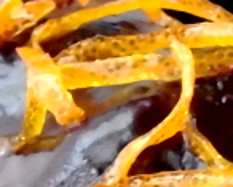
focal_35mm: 321
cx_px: 78
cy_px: 197
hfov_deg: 6.0
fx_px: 2215
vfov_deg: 4.8
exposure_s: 1/40
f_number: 3.4
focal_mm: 8.3
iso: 400
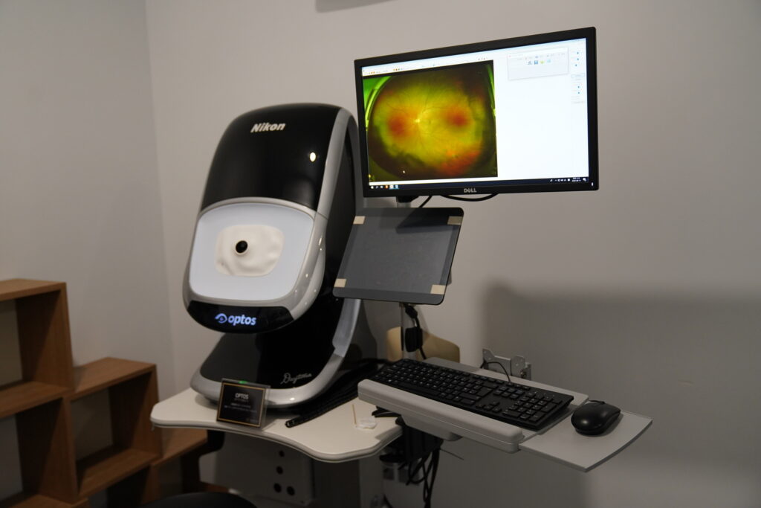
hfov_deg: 60.3
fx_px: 655
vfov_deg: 42.3
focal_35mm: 31
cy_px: 254
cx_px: 380
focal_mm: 31
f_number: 2.8
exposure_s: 1/160
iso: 2000
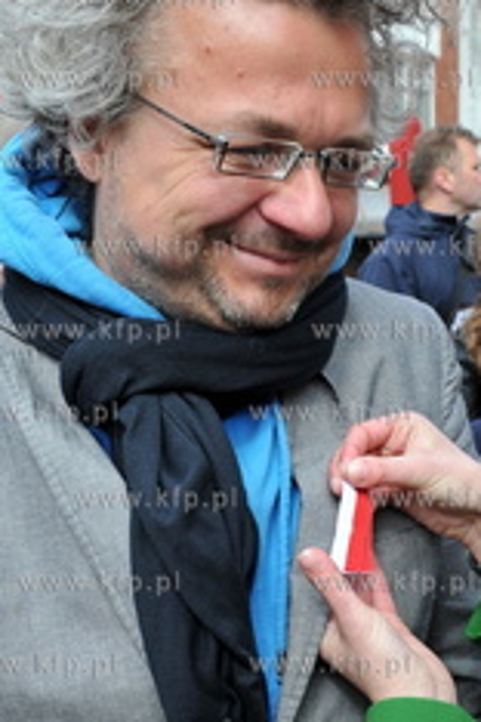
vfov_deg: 34.1
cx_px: 352
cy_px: 494
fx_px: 1162
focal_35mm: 58
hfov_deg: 23.2
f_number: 10
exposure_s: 1/400
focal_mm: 34
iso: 800
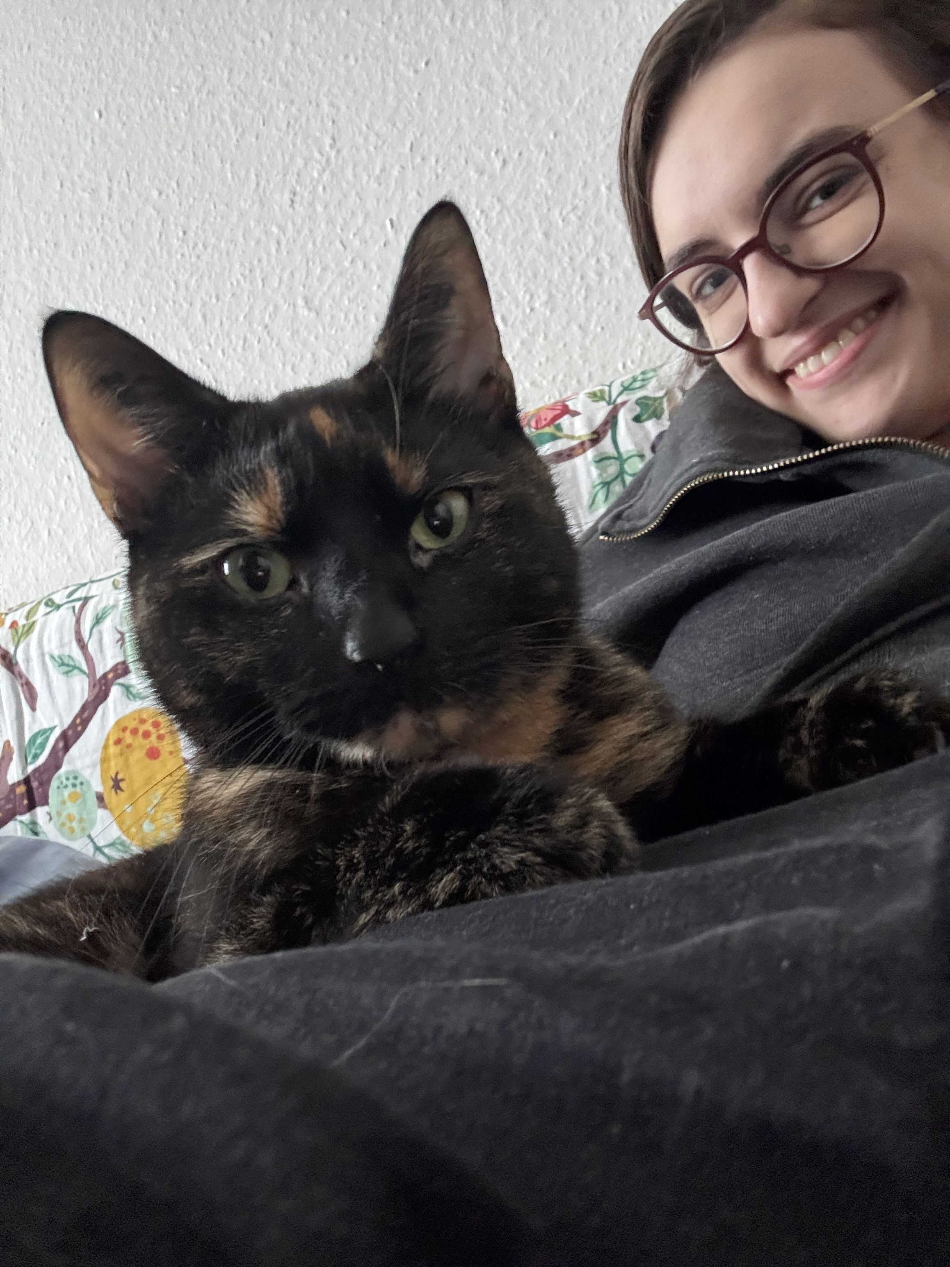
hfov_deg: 46.8
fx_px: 1098
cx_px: 475
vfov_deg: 60.0
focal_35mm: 30
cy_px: 634
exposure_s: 1/30
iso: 500
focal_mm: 2.69
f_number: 1.9
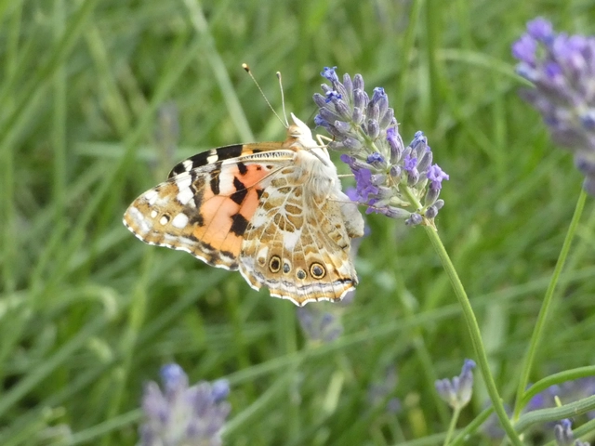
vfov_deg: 7.7
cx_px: 298
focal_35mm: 194
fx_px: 3335
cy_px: 223
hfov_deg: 10.2
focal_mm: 34.8
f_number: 5.5
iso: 800
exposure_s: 1/250
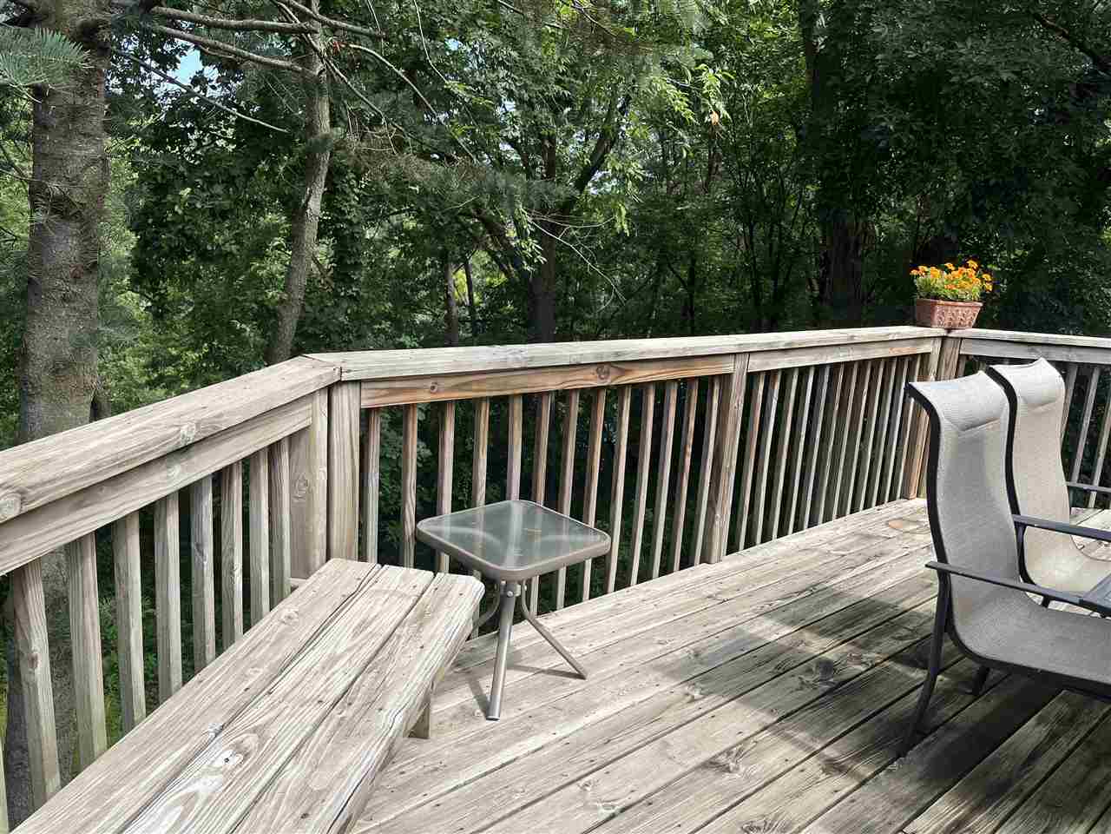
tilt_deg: -14.9
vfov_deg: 53.1
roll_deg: -3.5
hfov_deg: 67.3
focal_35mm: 26
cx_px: 556
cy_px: 417
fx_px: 834
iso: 50
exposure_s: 1/1186
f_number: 1.6
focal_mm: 5.1
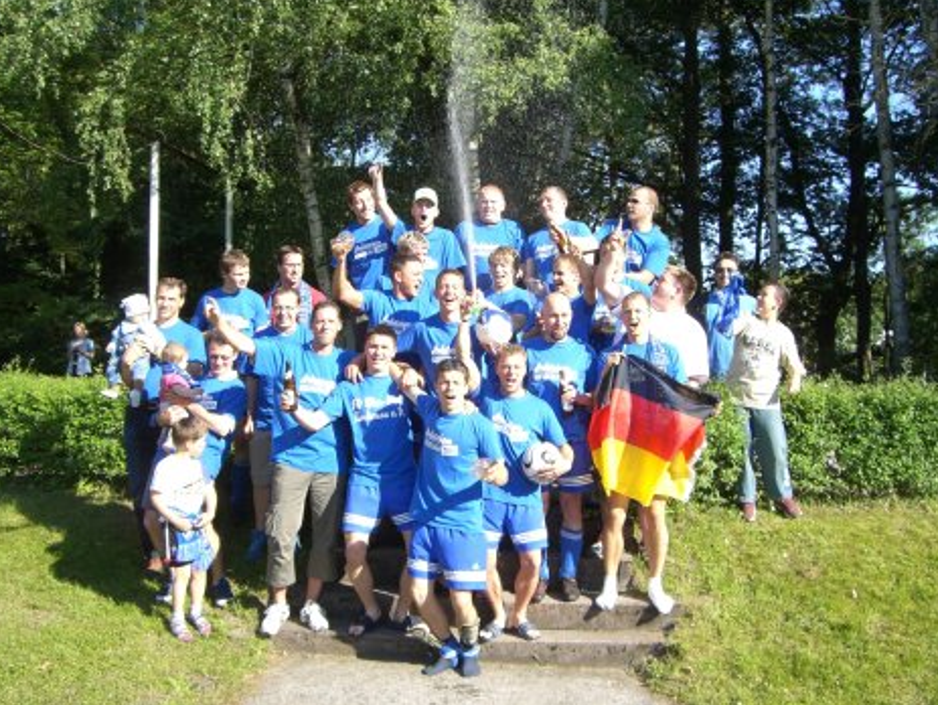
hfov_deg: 45.7
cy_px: 341
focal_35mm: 41
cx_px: 450
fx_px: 1112
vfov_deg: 35.2
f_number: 4.3
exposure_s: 1/200
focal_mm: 6.2
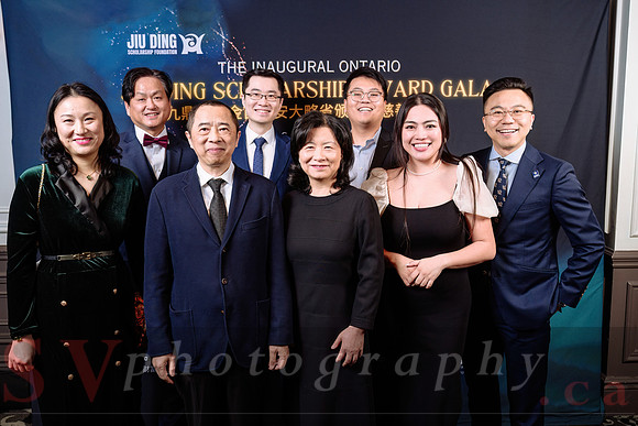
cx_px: 319
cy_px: 197
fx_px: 567
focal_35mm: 32
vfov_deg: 41.1
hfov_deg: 58.7
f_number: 4
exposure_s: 1/125
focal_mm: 28.5
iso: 500
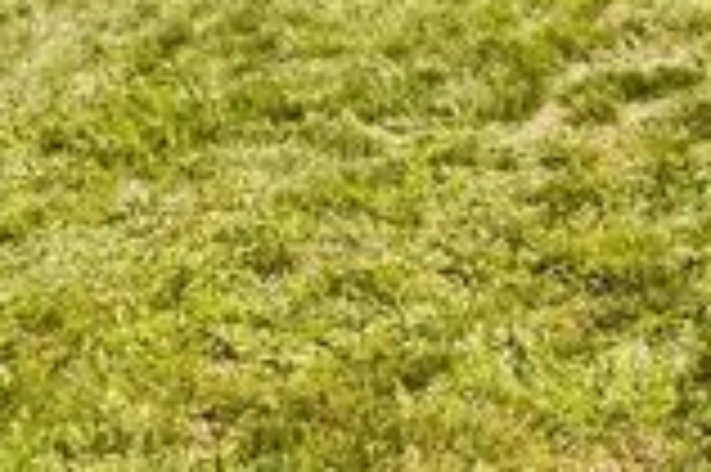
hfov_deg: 18.1
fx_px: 2052
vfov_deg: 10.8
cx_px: 968
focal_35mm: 104
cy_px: -717
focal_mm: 16
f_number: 8
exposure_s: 1/160
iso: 100
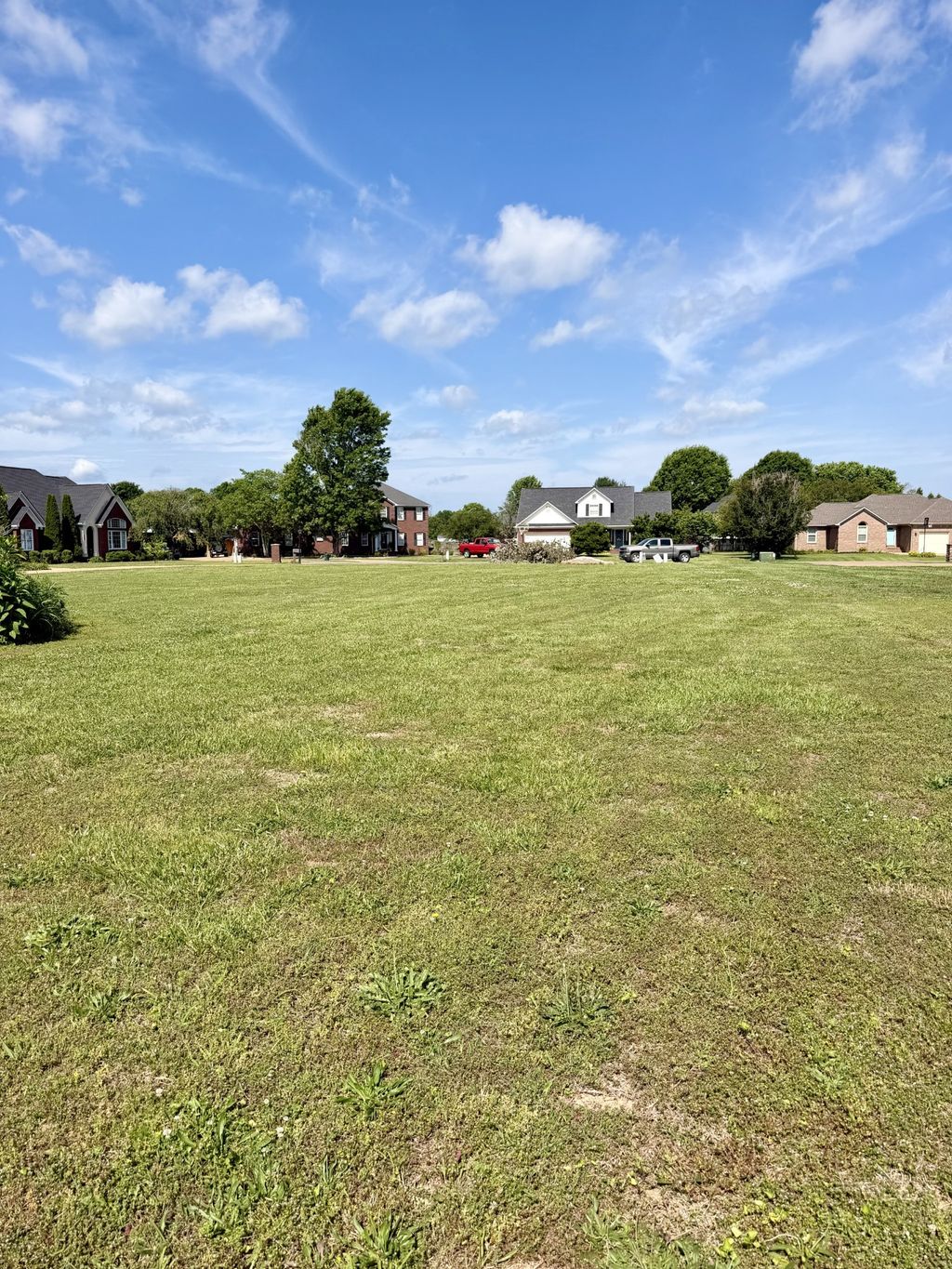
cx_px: 476
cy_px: 634
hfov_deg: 56.8
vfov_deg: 71.6
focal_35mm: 24
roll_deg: +0.3
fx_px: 880
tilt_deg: -6.8
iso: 80
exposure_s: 1/5714
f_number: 1.78
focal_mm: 6.76
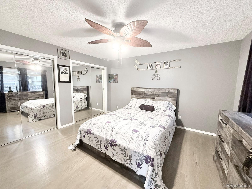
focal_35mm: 14
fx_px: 102
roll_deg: -0.9
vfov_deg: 85.7
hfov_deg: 102.1
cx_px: 126
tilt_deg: -5.4
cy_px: 94
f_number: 2.2
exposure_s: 1/60
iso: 400
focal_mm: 2.22
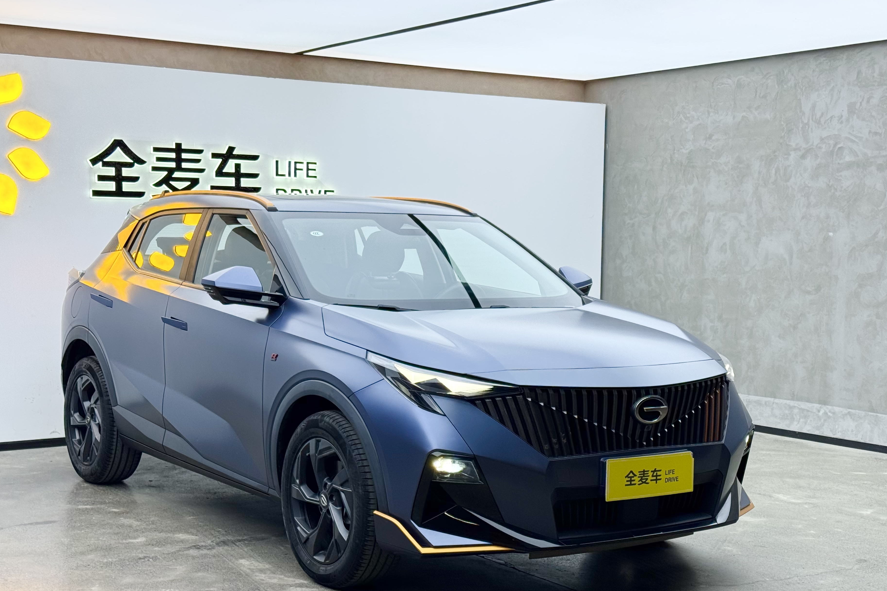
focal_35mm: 55
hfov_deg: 36.2
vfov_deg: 24.6
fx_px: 1355
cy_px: 355
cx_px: 439
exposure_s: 1/158
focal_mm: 6.76
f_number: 1.78
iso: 50
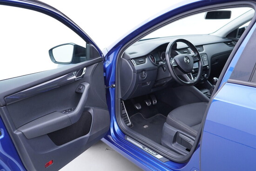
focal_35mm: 36
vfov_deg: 36.9
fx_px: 256
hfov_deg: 53.1
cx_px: 128
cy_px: 86
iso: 200
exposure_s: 1/40
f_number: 2.8
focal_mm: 24
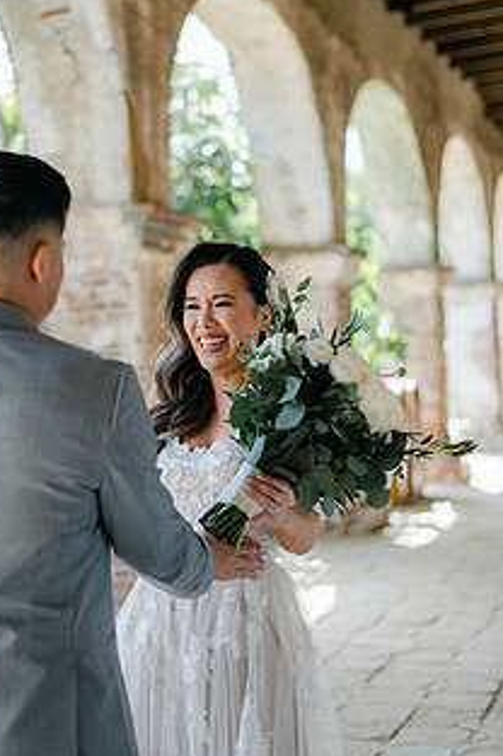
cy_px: 324
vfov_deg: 28.1
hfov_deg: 18.8
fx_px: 1512
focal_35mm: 72
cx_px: 170
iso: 100
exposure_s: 1/1000
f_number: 2
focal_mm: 50
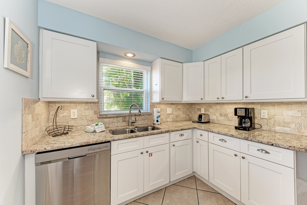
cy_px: 102
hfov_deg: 108.3
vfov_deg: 85.4
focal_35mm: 13
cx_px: 154
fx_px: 111
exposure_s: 1/10
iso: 100
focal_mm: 13
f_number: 7.1
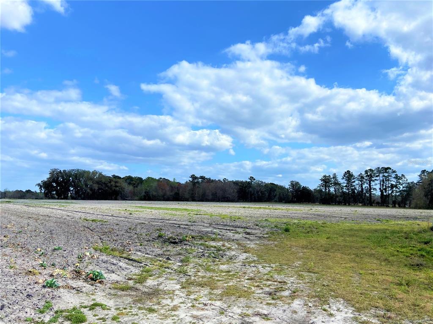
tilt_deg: +3.9
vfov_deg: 53.0
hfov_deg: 67.3
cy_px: 162
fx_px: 325
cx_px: 216
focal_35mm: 26
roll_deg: -2.0
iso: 32
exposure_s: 1/4444
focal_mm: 4.25
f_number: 1.8
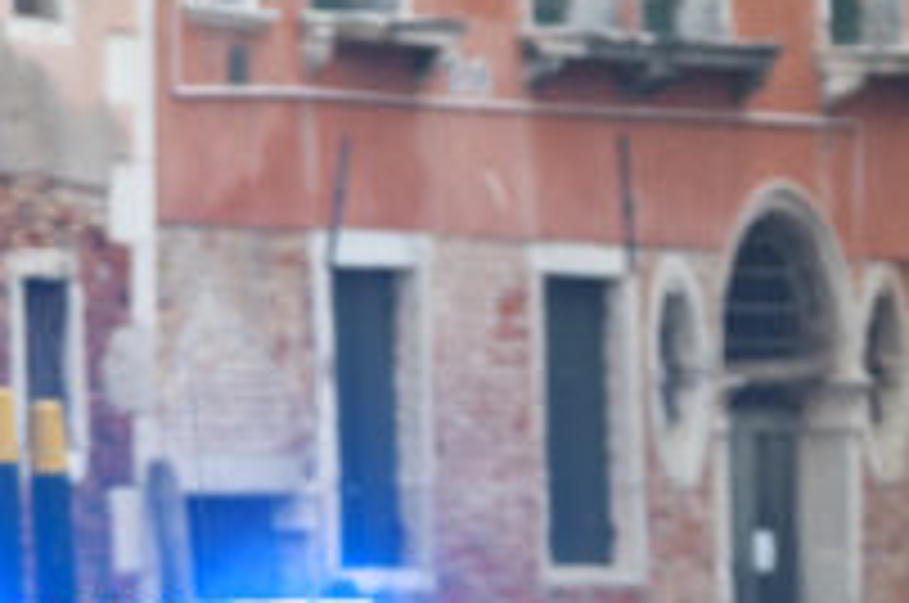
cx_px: 540
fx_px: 13462
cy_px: 799
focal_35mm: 534
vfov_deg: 2.6
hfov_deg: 3.9
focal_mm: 155
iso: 400
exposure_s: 1/250
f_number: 4
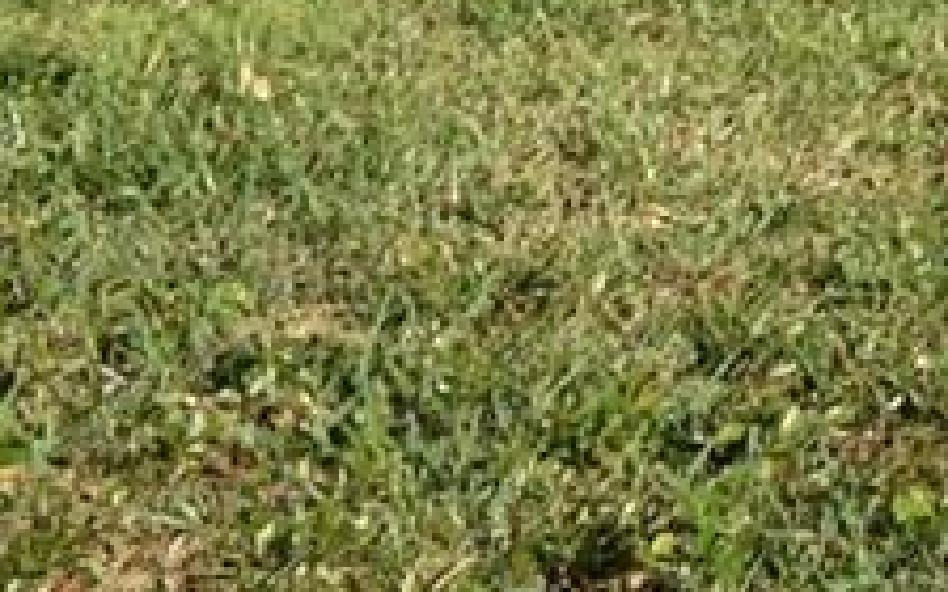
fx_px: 7044
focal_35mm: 273
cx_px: 3149
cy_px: -918
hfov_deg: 6.7
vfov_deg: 4.7
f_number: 8
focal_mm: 25
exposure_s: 1/250
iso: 100
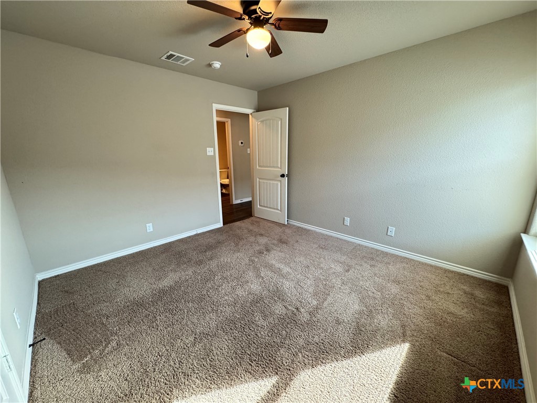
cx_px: 268
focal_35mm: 14
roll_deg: +0.4
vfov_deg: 85.7
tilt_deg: -13.6
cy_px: 202
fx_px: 217
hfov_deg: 102.1
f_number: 2.2
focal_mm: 2.22
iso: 320
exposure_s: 1/93
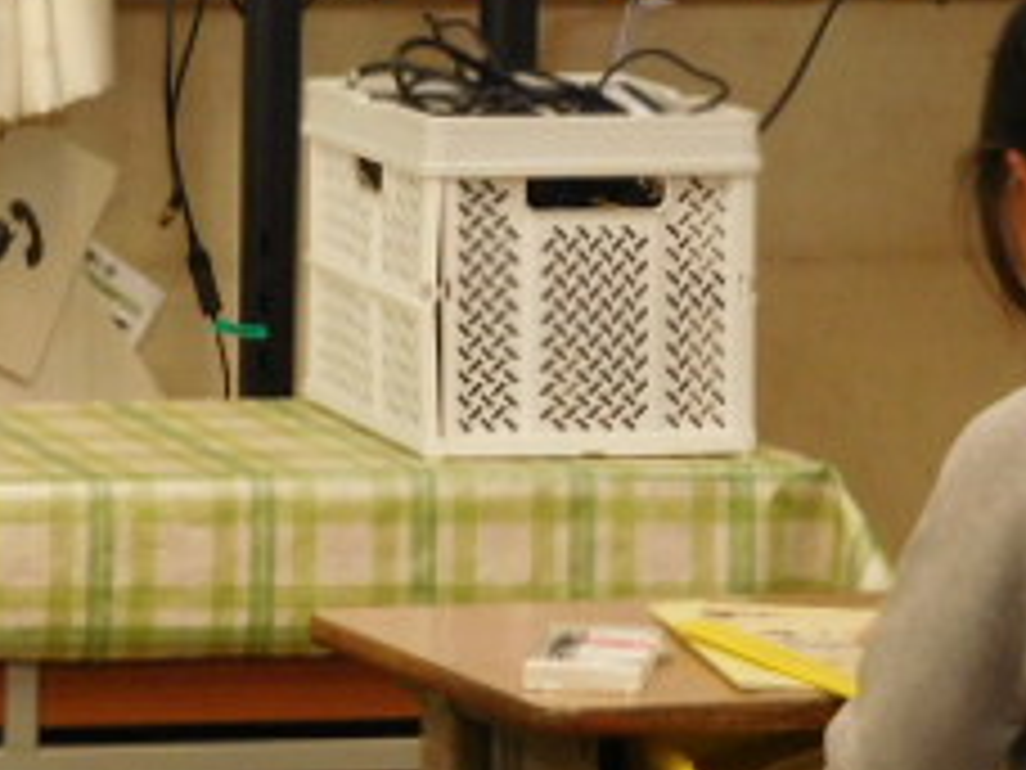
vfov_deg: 5.3
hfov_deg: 7.0
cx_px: -122
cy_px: -176
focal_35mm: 281
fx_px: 8329
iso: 450
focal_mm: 17.8
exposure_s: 1/30
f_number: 4.8
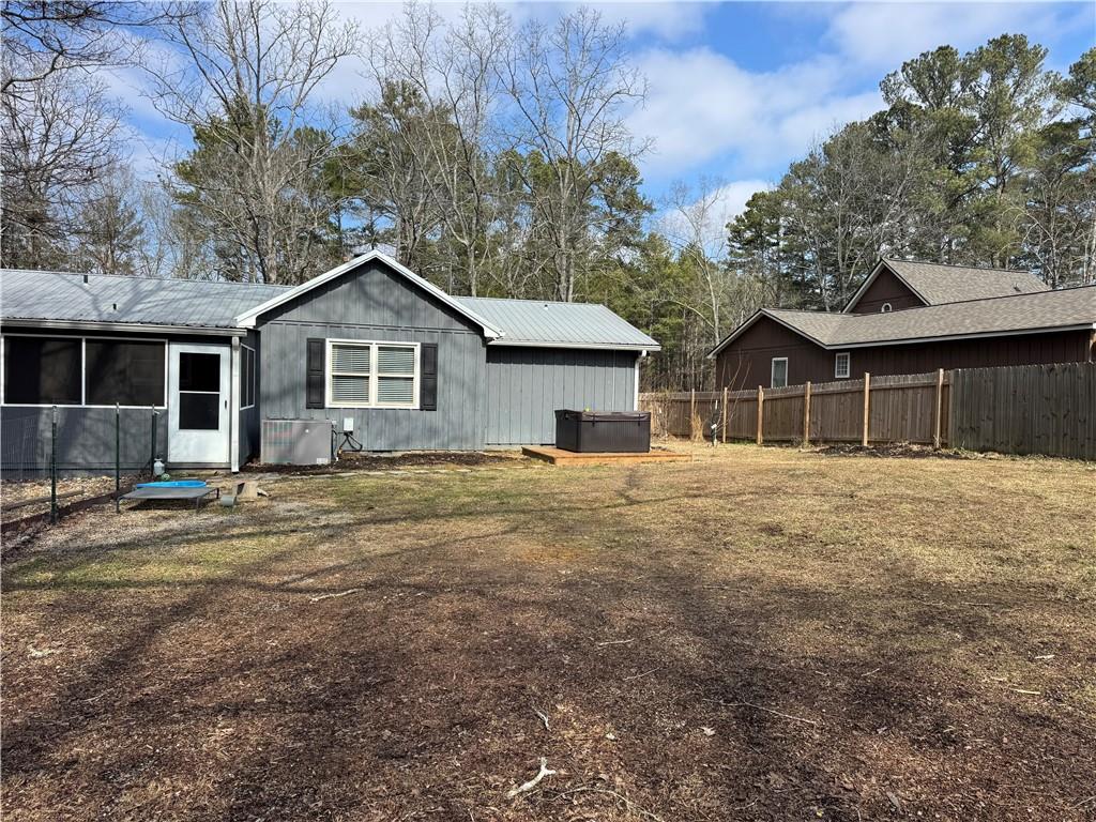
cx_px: 548
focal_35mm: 24
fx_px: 760
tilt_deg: -1.8
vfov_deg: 56.8
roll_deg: -1.3
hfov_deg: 71.6
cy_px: 411
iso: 80
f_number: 1.78
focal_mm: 6.76
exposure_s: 1/2959
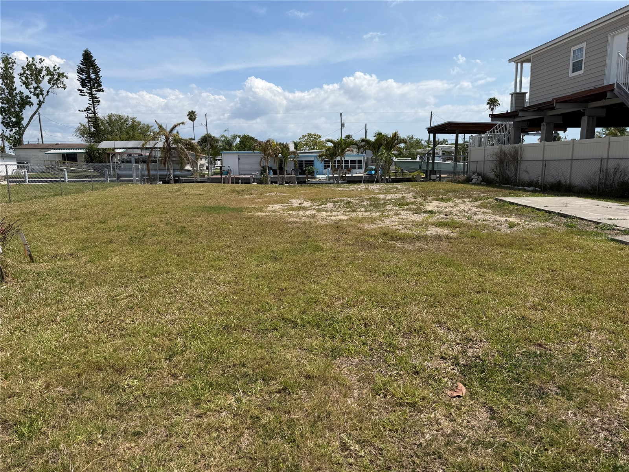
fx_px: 436
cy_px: 236
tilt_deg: -10.7
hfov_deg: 71.6
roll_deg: +0.7
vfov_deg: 56.8
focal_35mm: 24
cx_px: 314
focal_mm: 6.76
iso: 80
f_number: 1.78
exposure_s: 1/6711
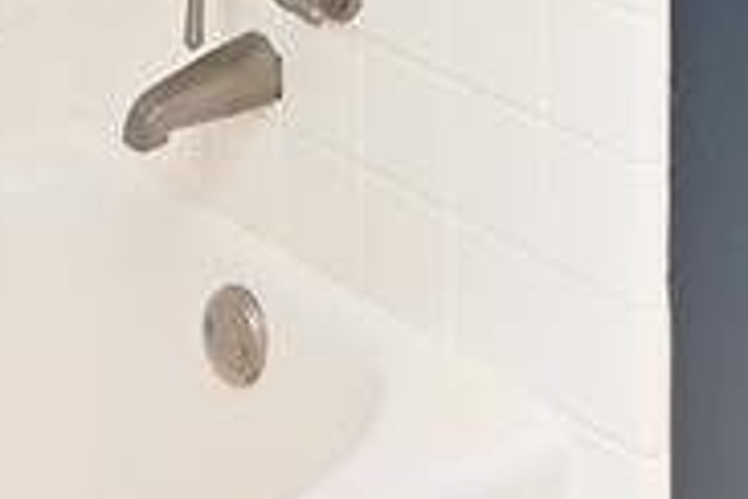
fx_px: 1803
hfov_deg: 21.4
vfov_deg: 12.9
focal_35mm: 87
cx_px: 952
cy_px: -605
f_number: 9
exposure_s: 1/60
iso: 1250
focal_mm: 15.5
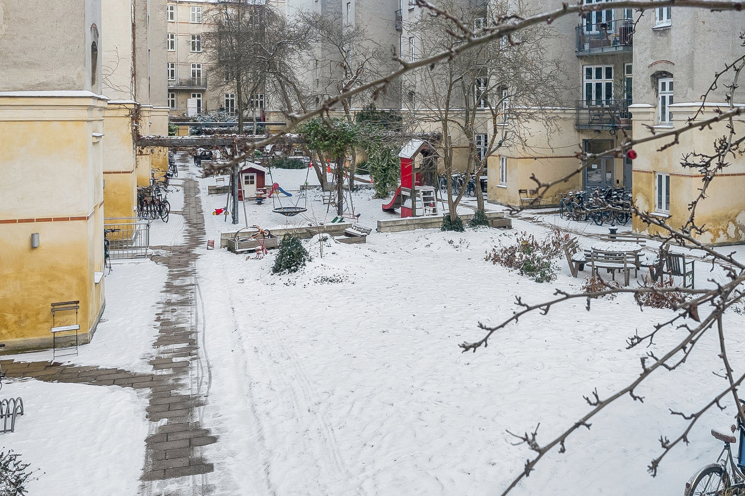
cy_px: 227
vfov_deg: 39.9
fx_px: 683
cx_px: 468
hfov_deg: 56.5
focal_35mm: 33
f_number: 5.6
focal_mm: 14
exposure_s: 1/160
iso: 200
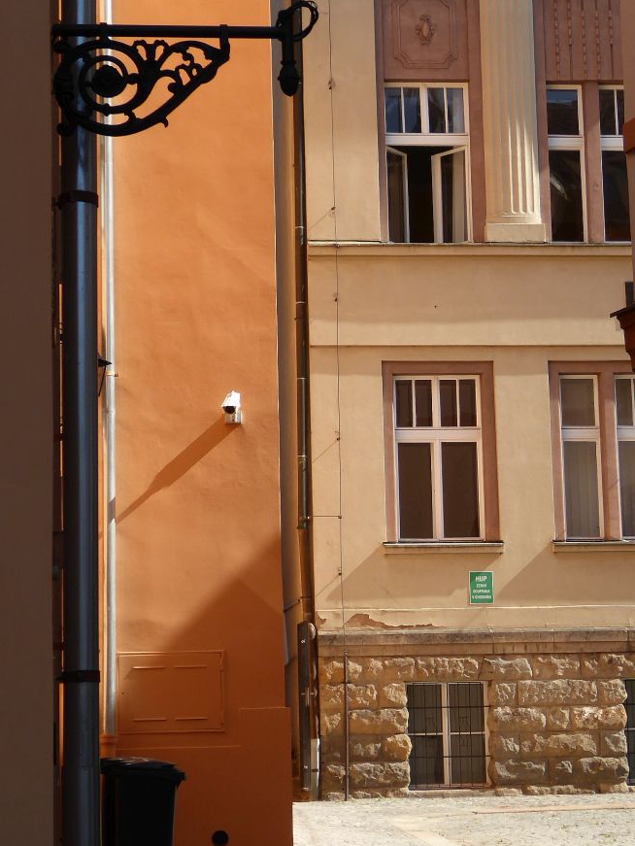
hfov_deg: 15.7
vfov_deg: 20.9
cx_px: 355
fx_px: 2297
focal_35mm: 94
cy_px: 428
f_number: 4.2
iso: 100
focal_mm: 10.3
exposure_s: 1/500
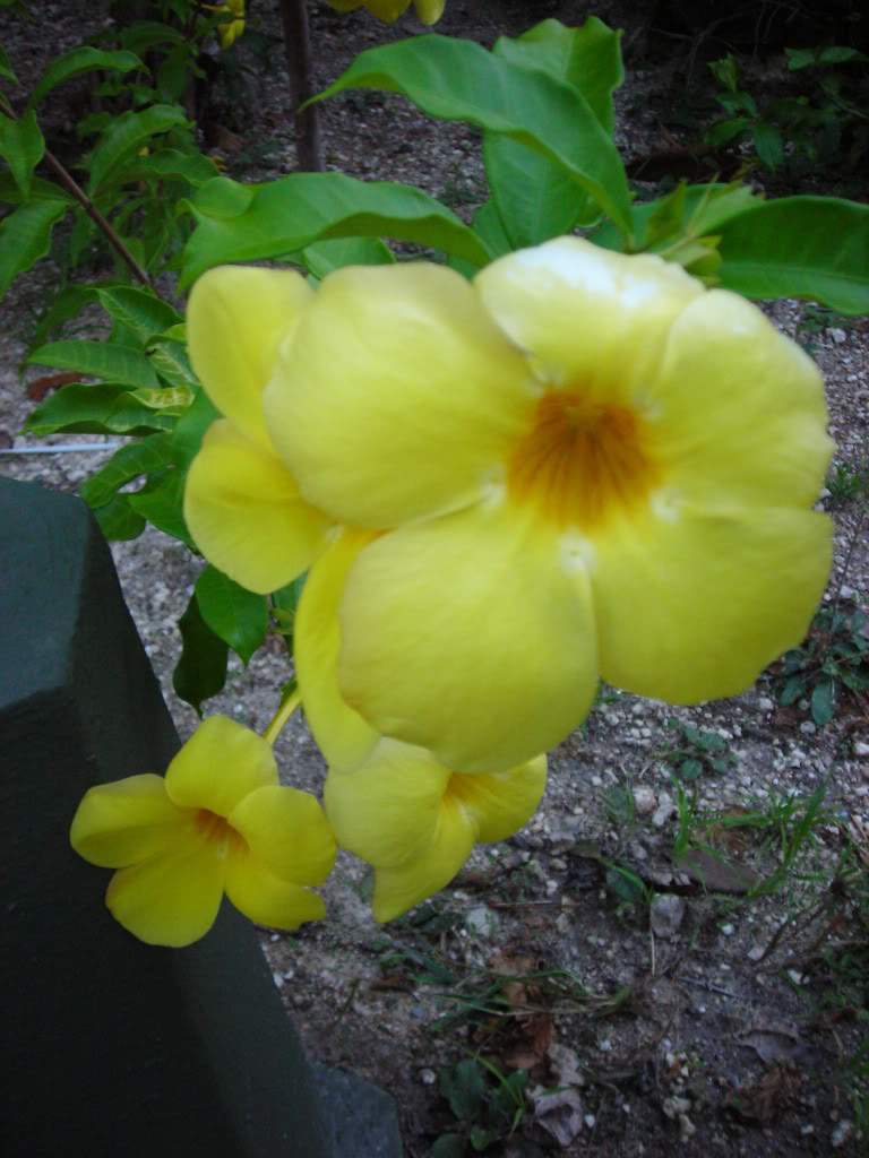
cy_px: 579
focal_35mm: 38
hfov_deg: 37.7
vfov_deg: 49.0
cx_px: 434
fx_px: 1272
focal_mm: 6.3
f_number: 3.2
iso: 200
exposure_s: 1/46.2
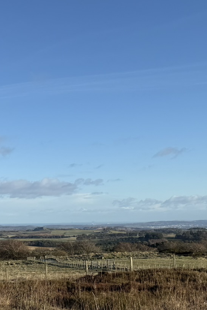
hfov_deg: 19.0
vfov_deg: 31.8
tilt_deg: -0.8
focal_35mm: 62
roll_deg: +0.5
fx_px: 535
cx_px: -111
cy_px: 234
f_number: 1.78
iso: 80
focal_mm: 6.76
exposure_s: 1/4167
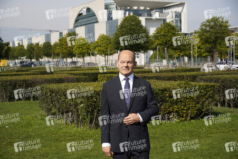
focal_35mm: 64
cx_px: 119
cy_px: 80
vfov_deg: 21.2
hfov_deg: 31.4
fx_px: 423
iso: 100
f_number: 6.3
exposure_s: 1/640
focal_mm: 64
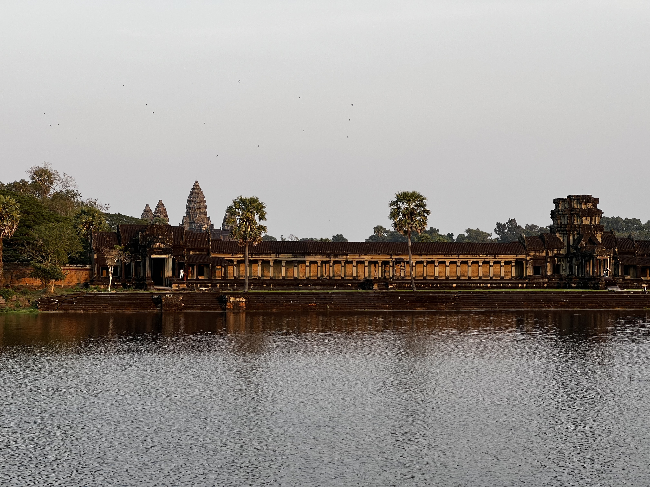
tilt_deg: +1.7
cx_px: 325
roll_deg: -0.1
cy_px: 244
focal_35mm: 77
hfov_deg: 25.3
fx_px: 1446
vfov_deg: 19.1
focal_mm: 9
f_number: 2.8
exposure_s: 1/160
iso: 32
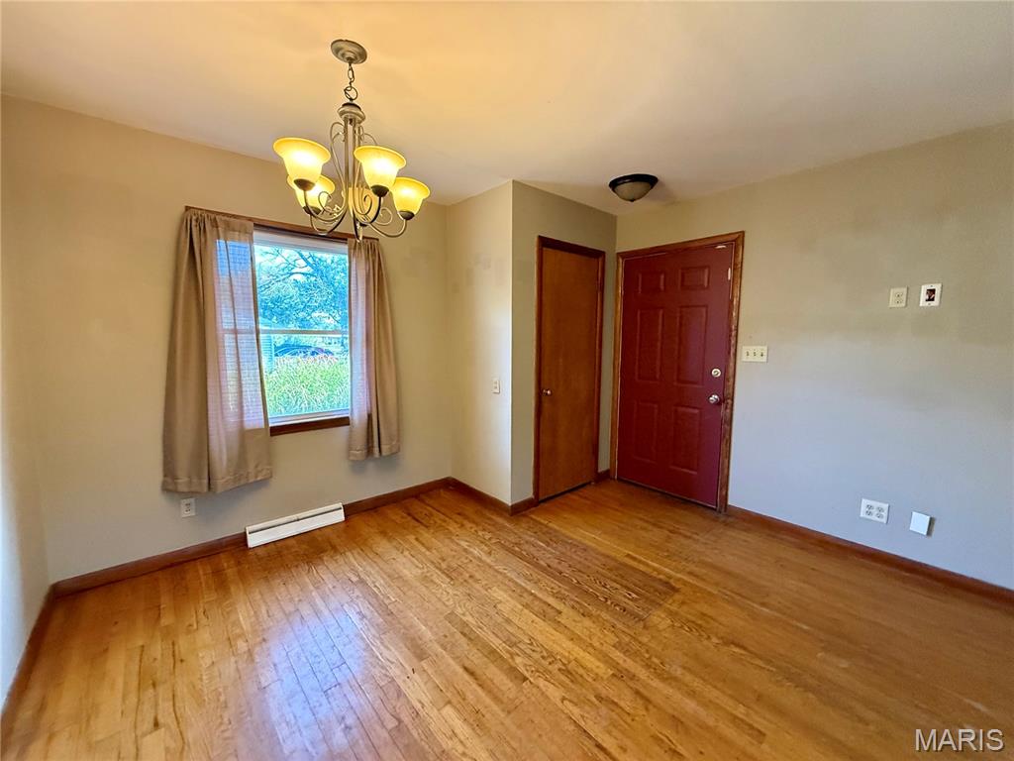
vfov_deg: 85.7
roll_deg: -0.2
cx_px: 507
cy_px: 380
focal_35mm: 14
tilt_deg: -4.4
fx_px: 410
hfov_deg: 102.1
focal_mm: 2.22
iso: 640
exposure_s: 1/120
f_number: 2.2
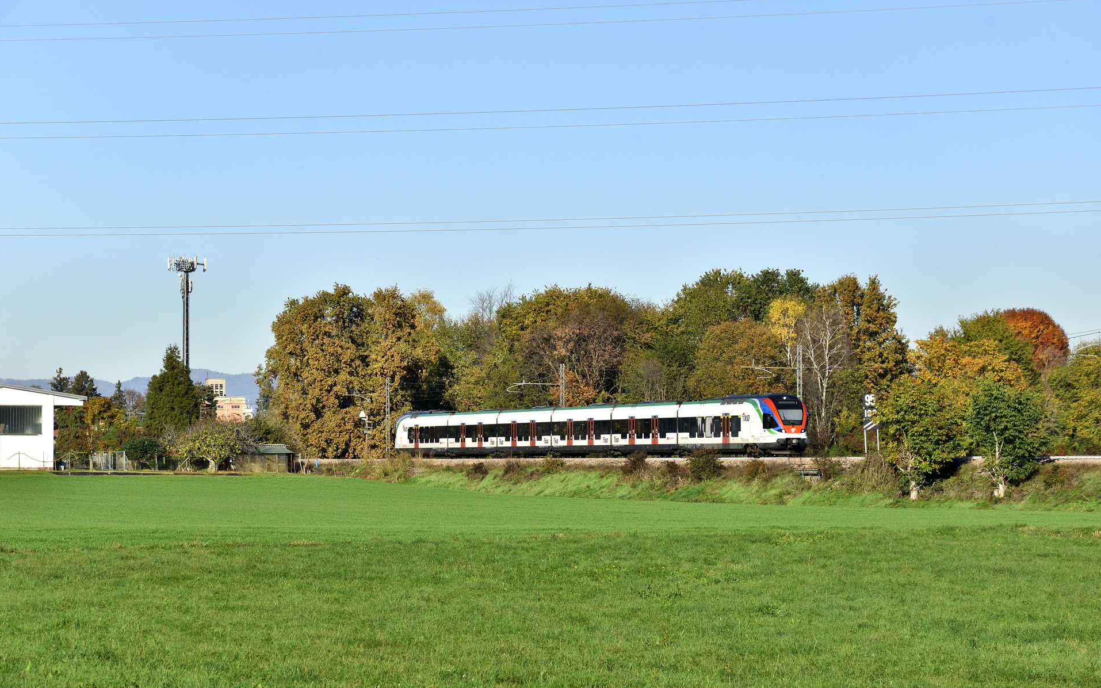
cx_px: 549
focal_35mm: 138
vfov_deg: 9.5
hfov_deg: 15.1
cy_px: 327
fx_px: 4141
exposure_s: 1/500
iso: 200
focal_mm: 90
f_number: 8
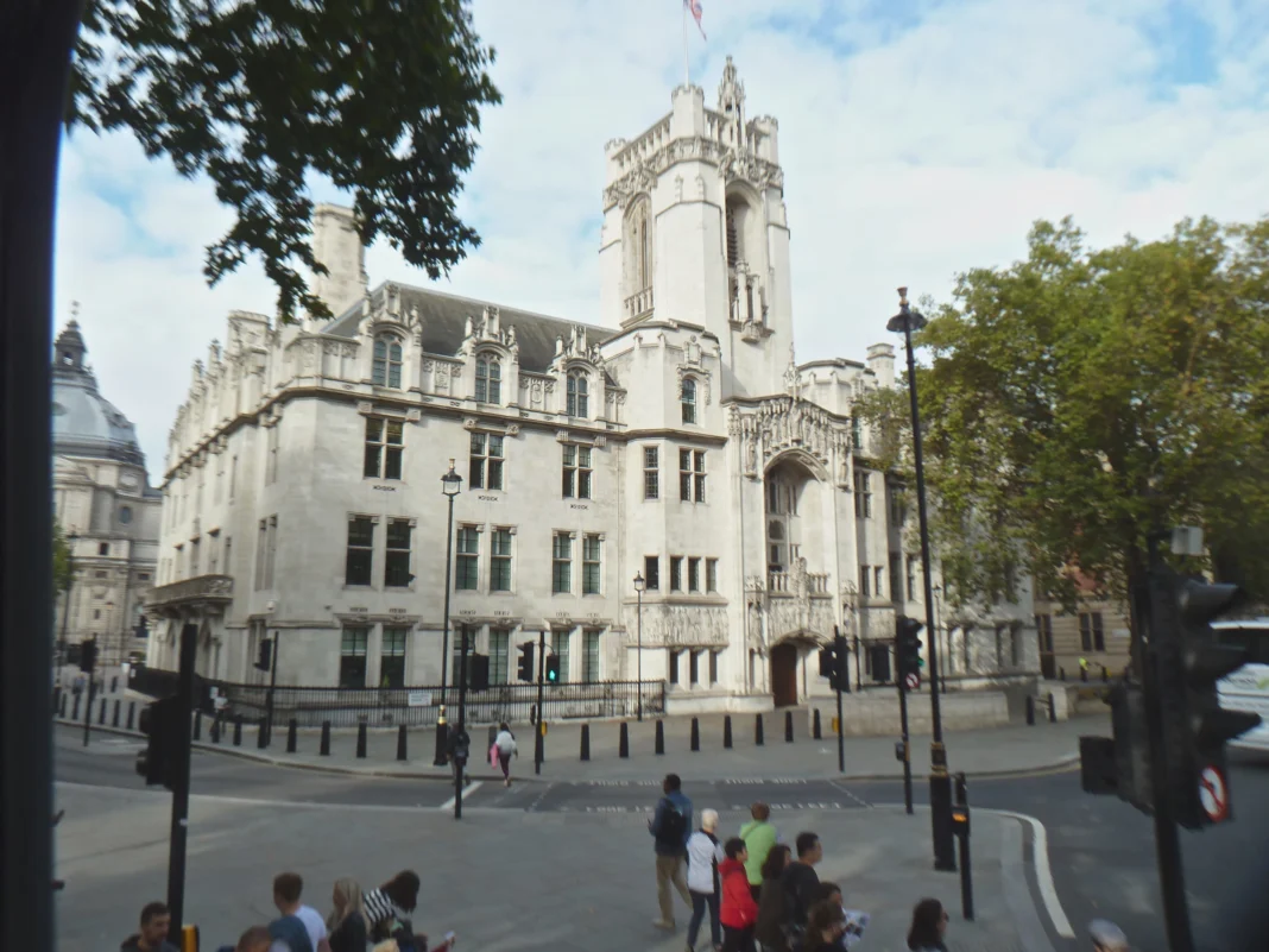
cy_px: 476
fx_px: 916
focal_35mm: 25
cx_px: 634
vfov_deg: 54.9
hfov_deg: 69.4
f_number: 4
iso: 80
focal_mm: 4.1
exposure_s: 1/250
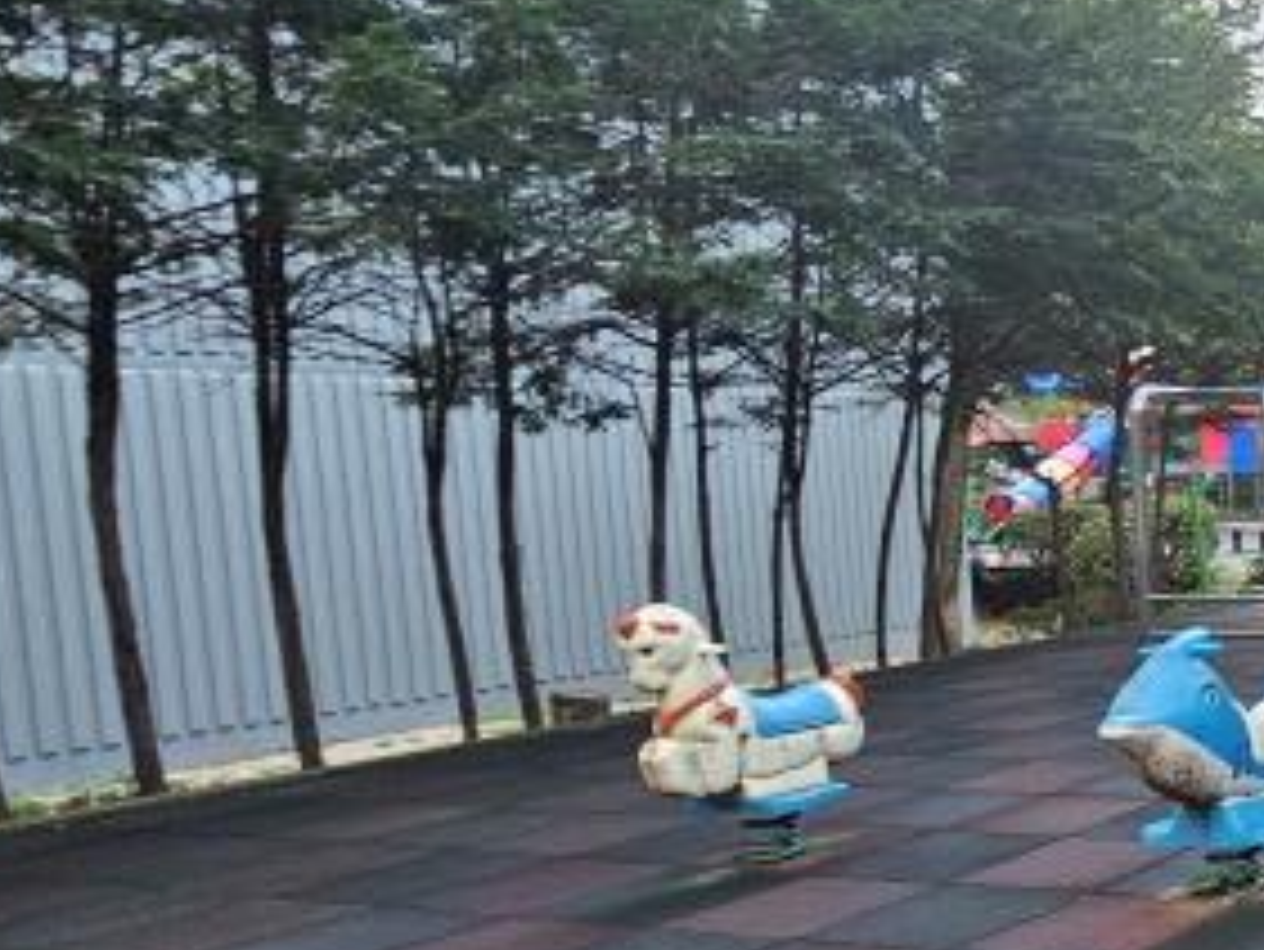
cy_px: 563
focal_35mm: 37
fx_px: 1352
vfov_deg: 38.6
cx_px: 1741
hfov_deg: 32.7
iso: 200
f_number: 2.2
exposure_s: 1/60
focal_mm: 2.2
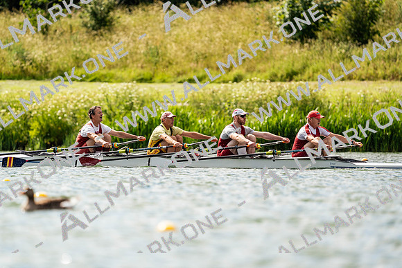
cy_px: 134
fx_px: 5584
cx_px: 201
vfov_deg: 2.8
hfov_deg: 4.1
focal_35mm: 500
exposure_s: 1/2000
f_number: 6.3
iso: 320
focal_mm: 500
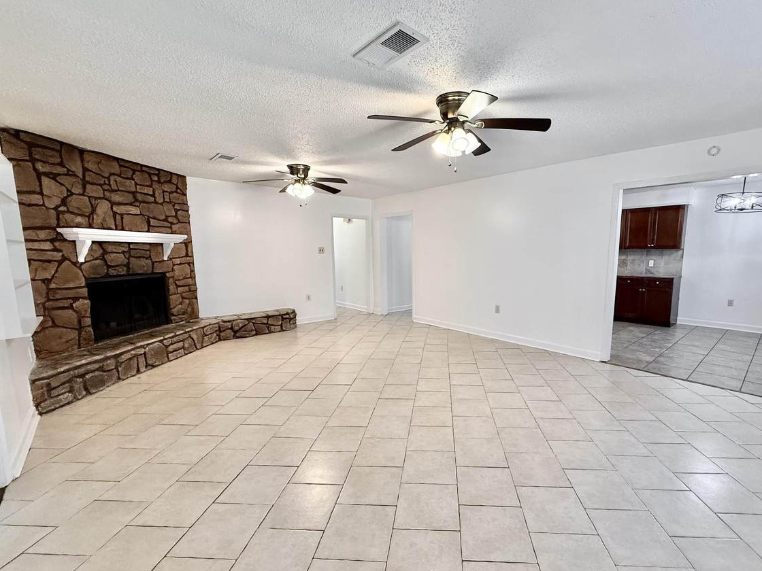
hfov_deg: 94.0
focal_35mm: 16
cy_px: 301
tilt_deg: -8.6
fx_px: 352
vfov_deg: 78.0
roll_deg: +0.1
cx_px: 429
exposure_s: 1/120
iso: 250
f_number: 2.2
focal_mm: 2.22
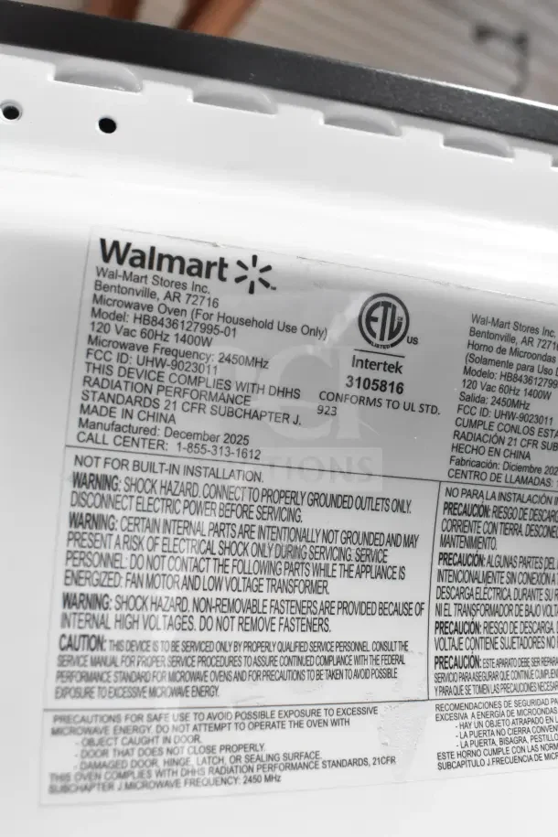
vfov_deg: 57.2
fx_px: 767
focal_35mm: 33
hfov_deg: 40.0
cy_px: 418
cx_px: 279
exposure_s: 1/200
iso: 6400
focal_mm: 22
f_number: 7.1
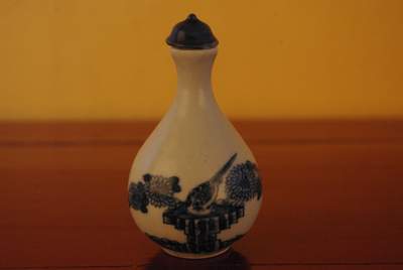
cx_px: 202
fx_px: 841
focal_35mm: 75
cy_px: 135
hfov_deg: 27.0
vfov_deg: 18.2
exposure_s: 1/60
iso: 1600
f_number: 8
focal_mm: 50
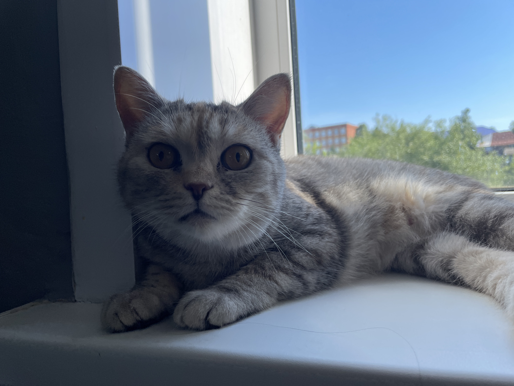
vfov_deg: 53.1
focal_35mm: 26
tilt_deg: -0.5
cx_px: 257
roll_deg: +3.1
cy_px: 193
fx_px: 386
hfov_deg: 67.3
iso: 32
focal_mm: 4.2
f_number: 1.6
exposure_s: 1/1024
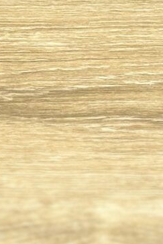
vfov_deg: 5.5
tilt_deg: -13.1
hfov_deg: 3.9
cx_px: -52
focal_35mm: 350
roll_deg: -0.8
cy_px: -486
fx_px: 2379
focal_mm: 6.86
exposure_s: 1/120
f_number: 1.78
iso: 100
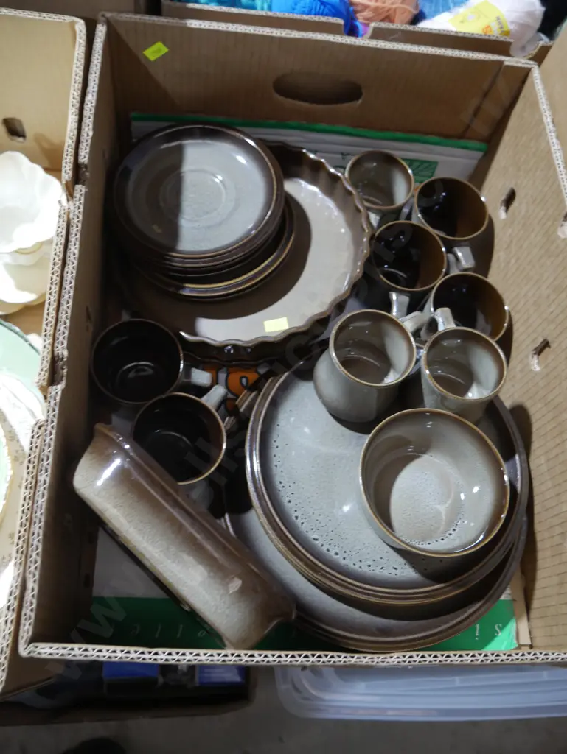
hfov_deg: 46.8
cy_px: 377
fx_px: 655
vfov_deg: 59.9
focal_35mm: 30
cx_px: 284
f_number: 3.6
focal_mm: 15
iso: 640
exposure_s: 1/60
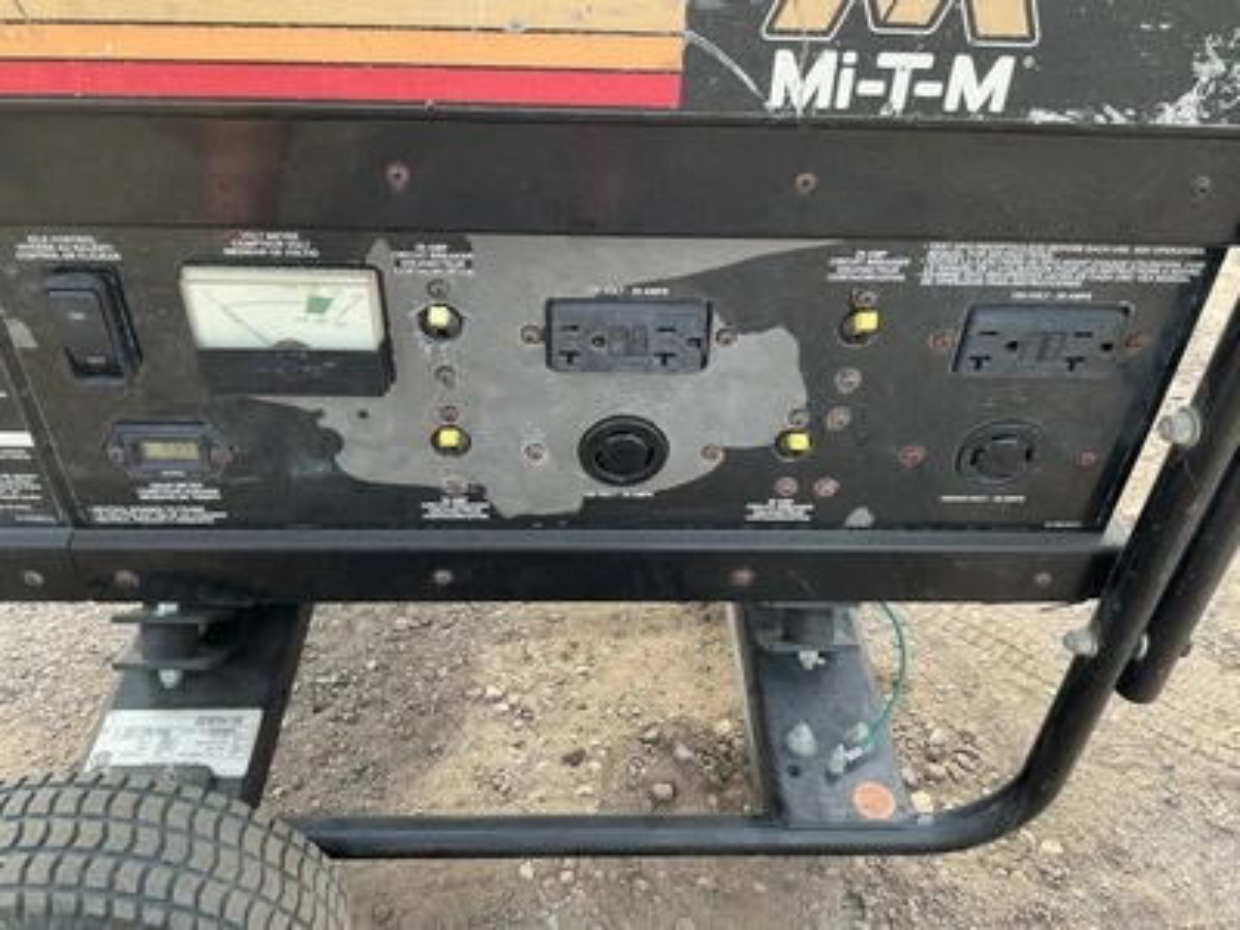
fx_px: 1003
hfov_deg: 63.4
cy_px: 465
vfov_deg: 49.7
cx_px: 620
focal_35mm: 28
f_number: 1.8
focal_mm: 3
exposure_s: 1/144
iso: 20
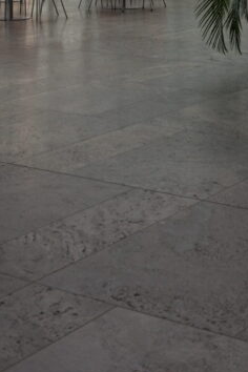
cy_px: -74
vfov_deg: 21.3
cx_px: 146
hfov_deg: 15.4
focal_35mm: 89
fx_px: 920
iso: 400
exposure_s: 1/160
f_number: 4
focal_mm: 35
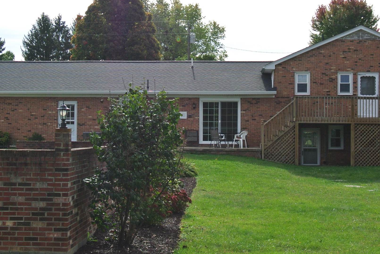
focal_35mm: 84
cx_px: 185
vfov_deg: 16.3
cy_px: 117
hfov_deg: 24.2
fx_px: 888
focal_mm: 16.3
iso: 100
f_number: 4.5
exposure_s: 1/640
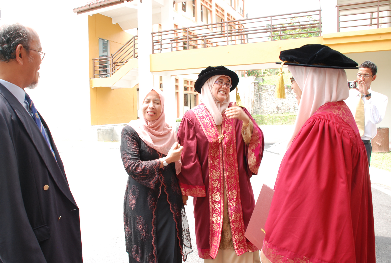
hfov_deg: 61.7
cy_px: 136
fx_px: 327
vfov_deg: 43.8
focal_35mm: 30
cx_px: 176
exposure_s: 1/100
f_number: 4.5
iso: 200
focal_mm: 18
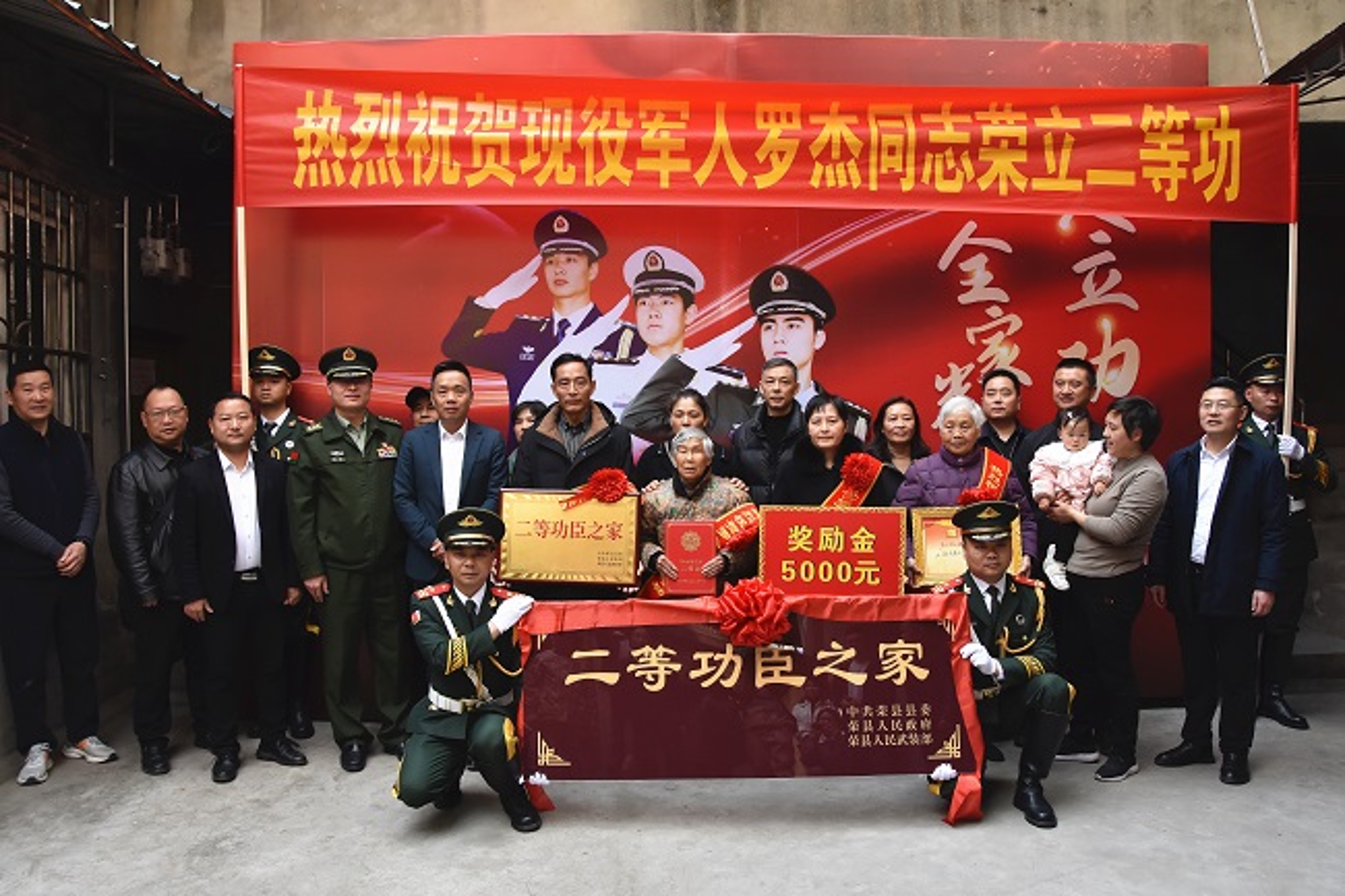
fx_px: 1008
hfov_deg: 67.4
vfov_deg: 47.9
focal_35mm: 27
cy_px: 448
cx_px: 672
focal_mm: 18
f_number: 8
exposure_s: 1/250
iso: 800
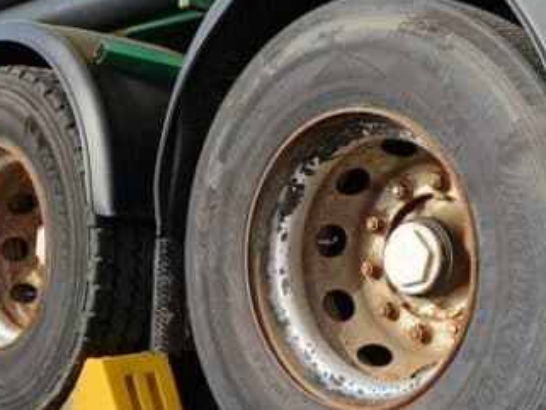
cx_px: 413
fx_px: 868
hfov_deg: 34.2
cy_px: 228
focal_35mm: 55
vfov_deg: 26.6
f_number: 1.8
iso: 50
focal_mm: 5.4
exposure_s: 1/926
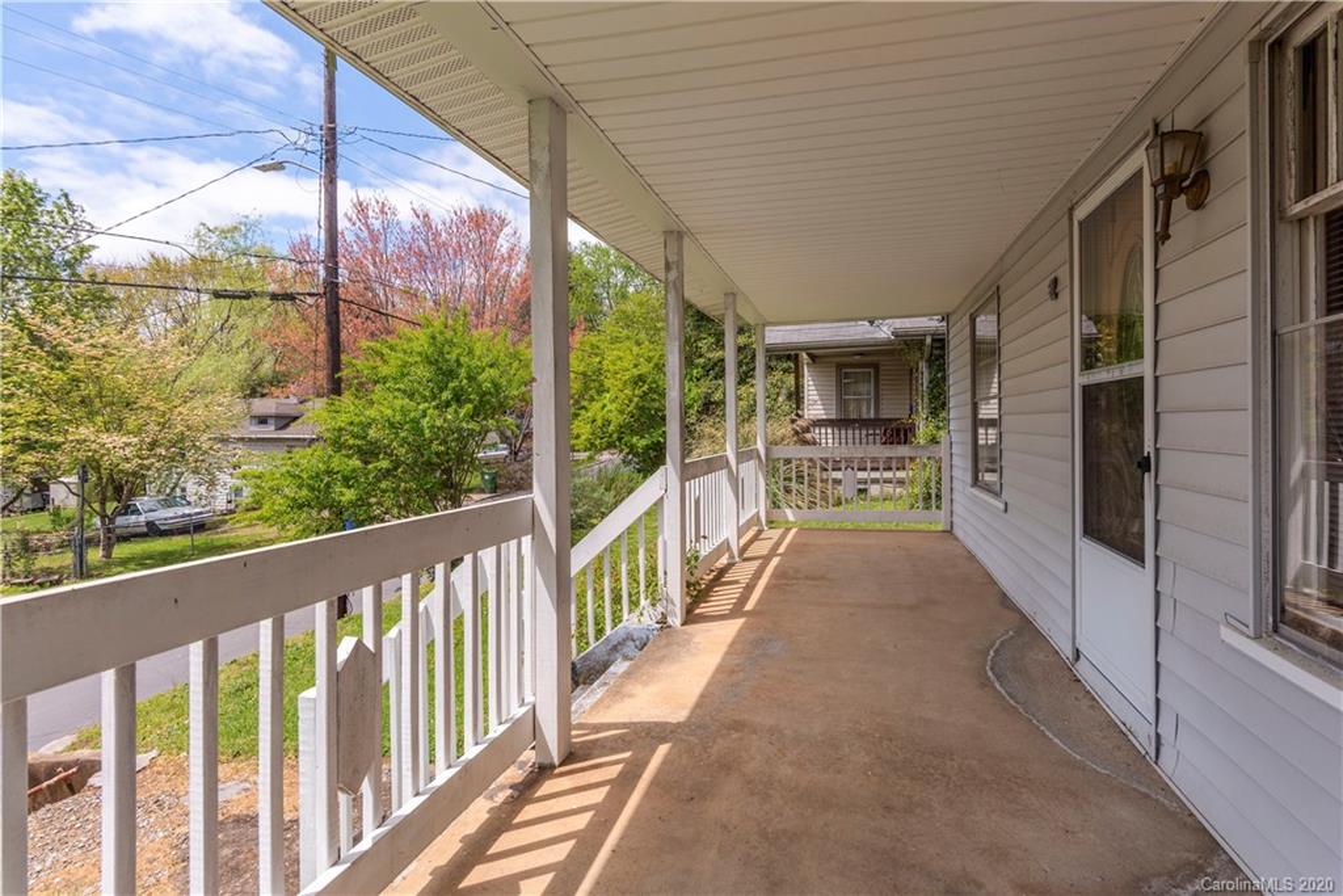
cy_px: 448
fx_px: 634
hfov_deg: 93.3
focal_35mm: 17
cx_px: 672
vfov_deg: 70.5
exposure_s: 1/1250
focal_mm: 17
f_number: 7.1
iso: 320
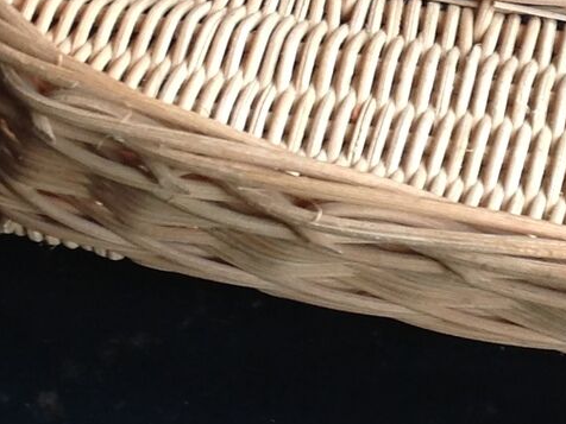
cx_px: 541
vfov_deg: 10.1
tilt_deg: -48.9
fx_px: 2404
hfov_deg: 13.3
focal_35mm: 147
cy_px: 56
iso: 50
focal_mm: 4.28
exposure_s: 1/20
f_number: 2.4
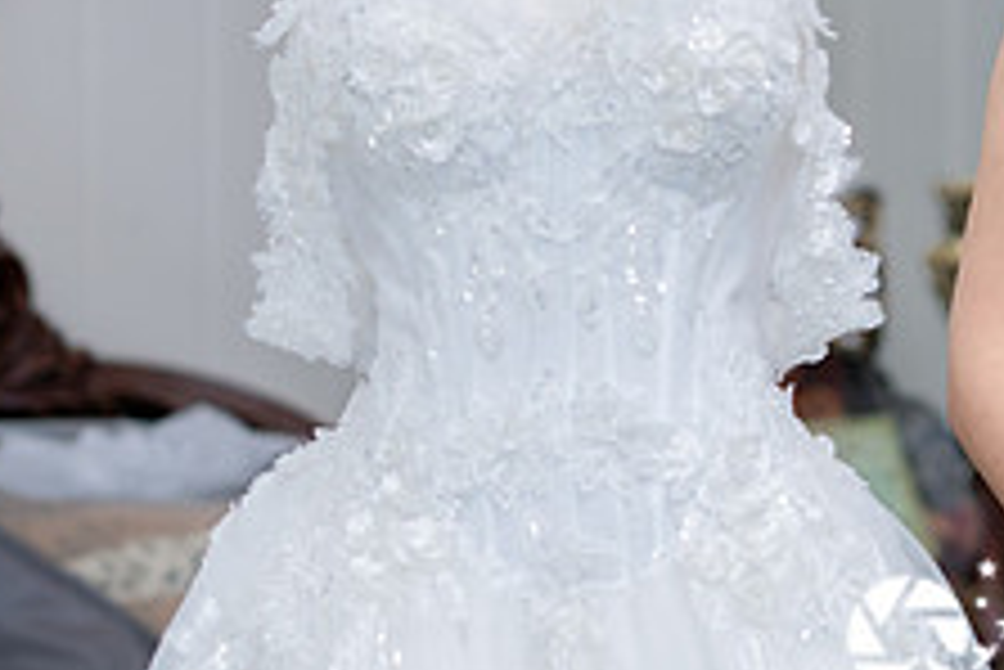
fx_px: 6418
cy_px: 29
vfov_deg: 6.0
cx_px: 914
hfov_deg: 8.9
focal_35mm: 230
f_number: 2
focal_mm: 85
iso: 640
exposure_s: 1/200
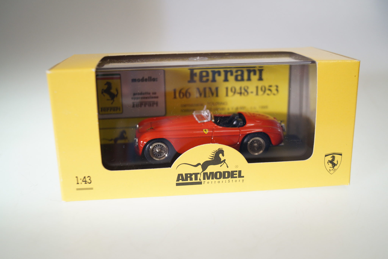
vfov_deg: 34.2
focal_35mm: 39
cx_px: 194
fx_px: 420
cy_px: 130
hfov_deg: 49.6
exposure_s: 1/160
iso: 400
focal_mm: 26
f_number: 4
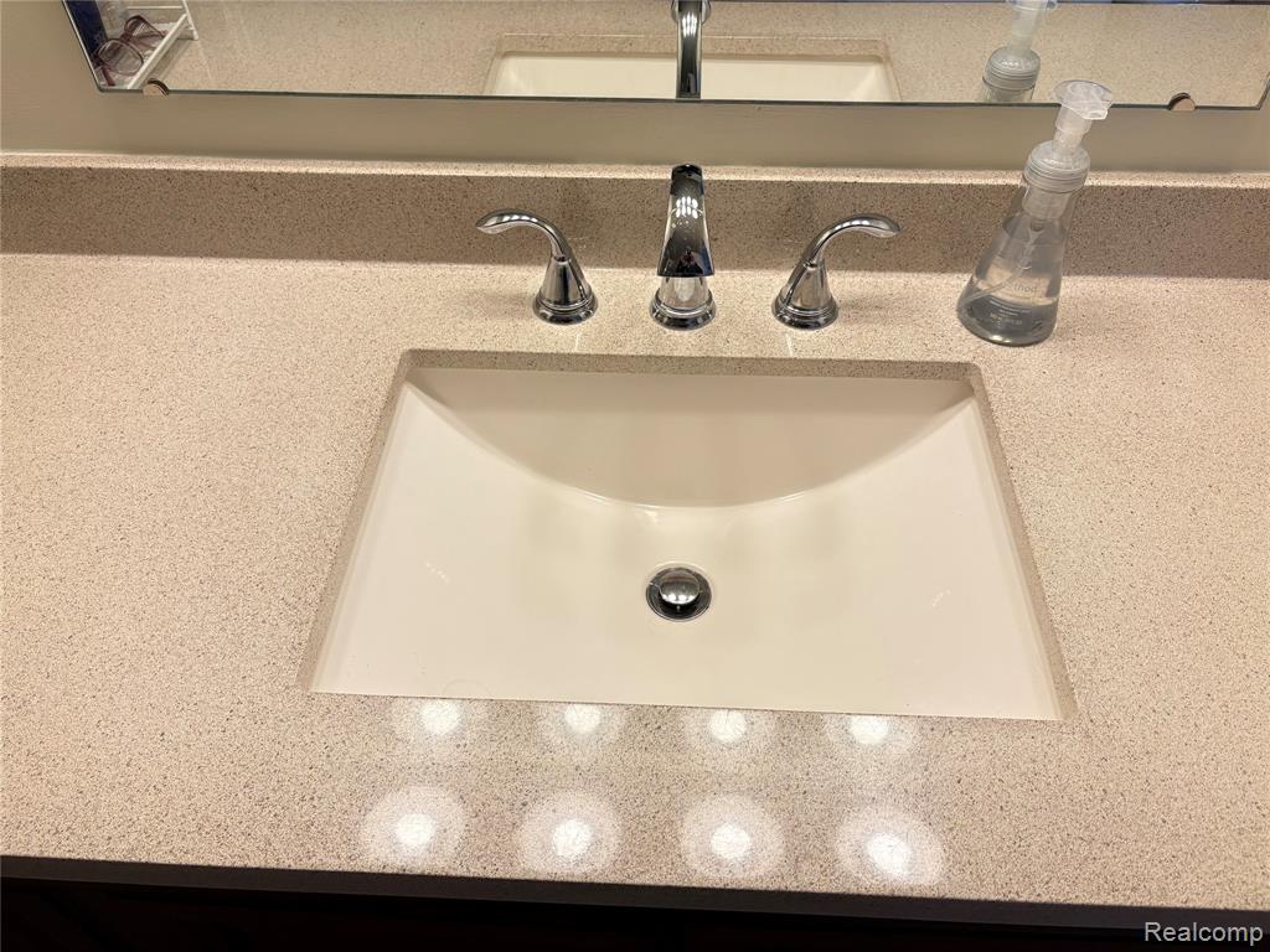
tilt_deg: -47.4
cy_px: 476
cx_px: 635
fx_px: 954
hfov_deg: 67.3
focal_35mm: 26
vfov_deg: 53.1
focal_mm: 5.96
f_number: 1.6
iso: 125
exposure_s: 1/120
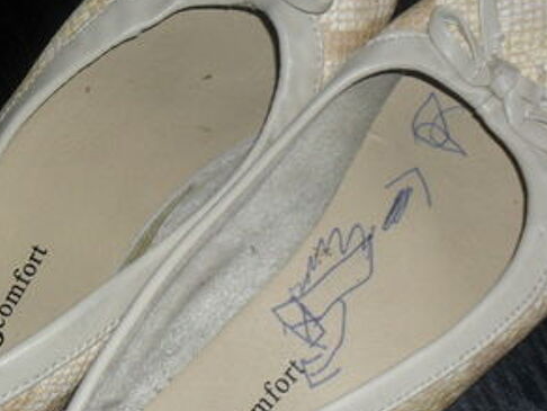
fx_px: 1138
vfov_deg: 20.4
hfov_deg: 27.0
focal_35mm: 72
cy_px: 230
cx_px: 257
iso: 200
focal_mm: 6.3
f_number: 3.2
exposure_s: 1/45
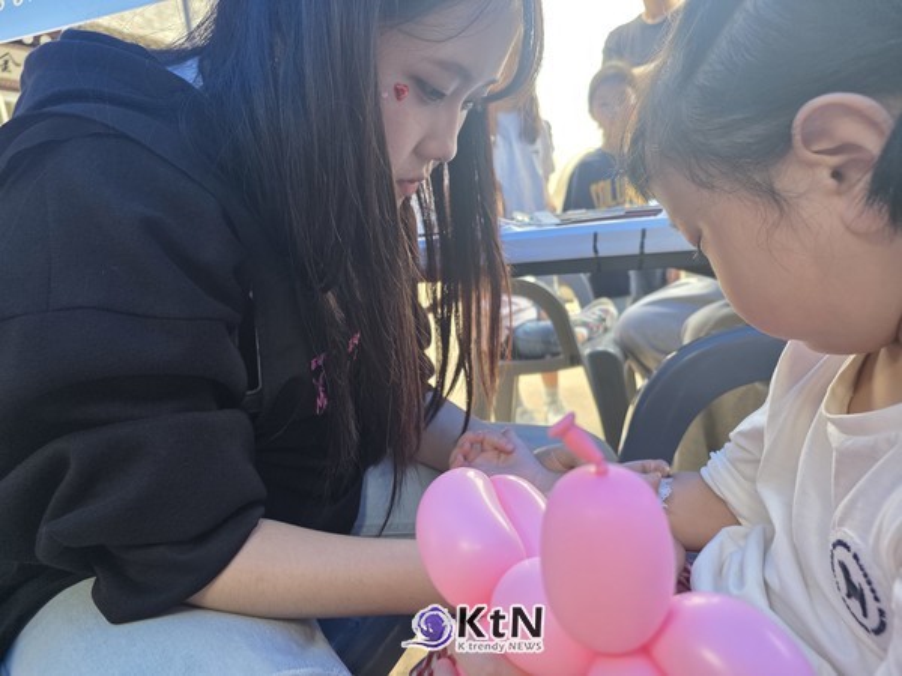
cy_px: 338
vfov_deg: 58.9
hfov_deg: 73.9
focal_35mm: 23
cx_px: 451
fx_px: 599
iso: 160
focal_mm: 6.25
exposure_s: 1/180
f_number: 1.7
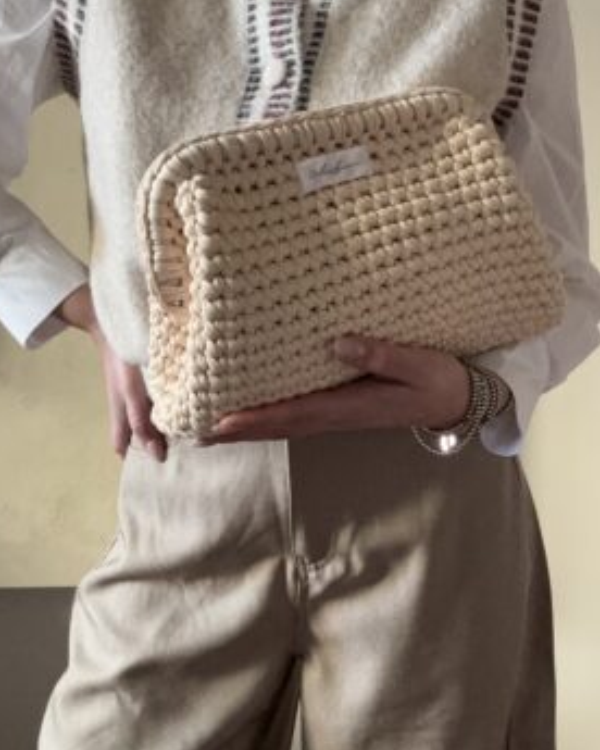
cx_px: 302
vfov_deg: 52.8
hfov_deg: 43.4
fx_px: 755
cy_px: 359
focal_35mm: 34
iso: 320
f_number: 1.9
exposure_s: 1/55
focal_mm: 2.69
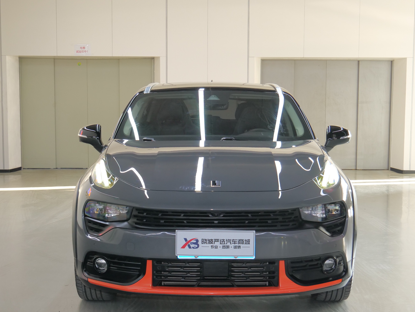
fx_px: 719
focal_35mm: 60
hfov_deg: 32.2
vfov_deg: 24.4
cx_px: 212
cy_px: 180
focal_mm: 23
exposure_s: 1/20
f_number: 4.3
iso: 800
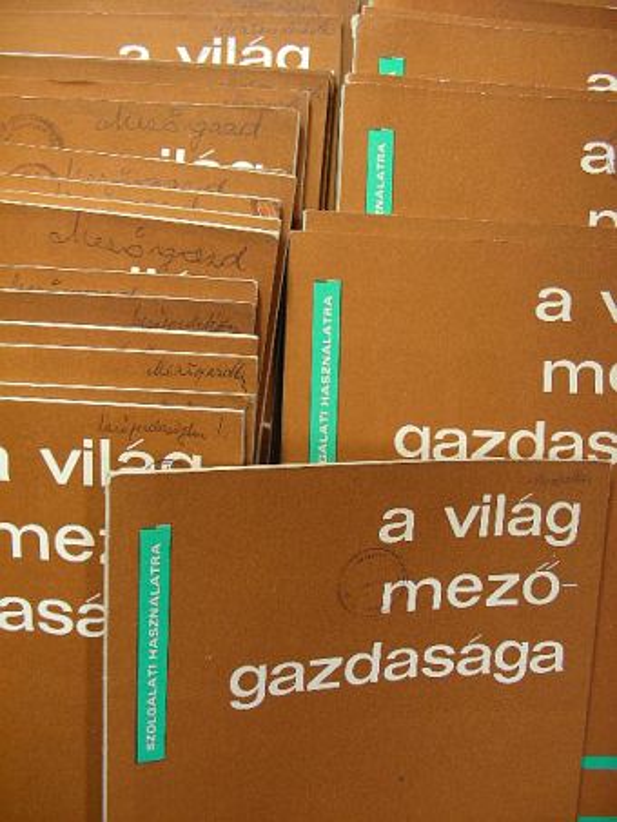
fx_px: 903
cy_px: 411
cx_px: 308
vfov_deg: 49.0
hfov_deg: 37.7
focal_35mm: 38
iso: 100
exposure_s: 1/18.4
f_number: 3.5
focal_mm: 6.3
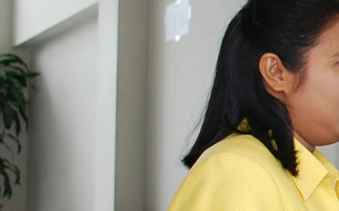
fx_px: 1404
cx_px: 582
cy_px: 208
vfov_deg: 8.6
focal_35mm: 152
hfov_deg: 12.7
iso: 400
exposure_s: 1/50
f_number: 4.2
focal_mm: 24
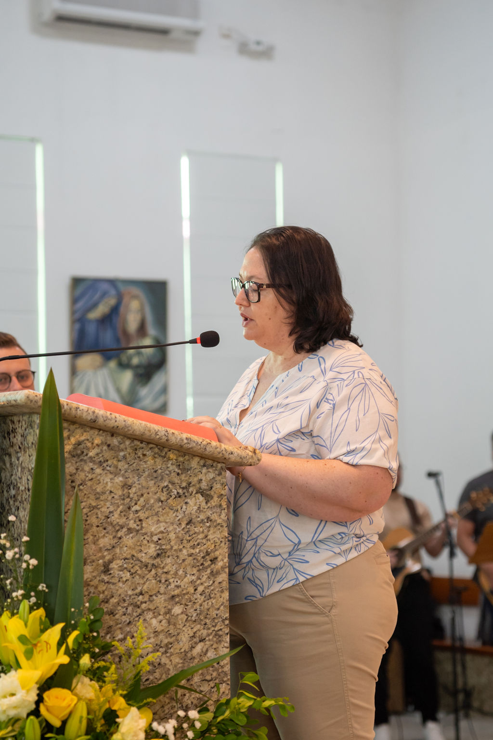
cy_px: 370
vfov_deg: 22.9
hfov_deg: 15.4
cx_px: 246
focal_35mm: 89
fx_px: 1828
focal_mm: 59.8
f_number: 2.8
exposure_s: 1/160
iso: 1000
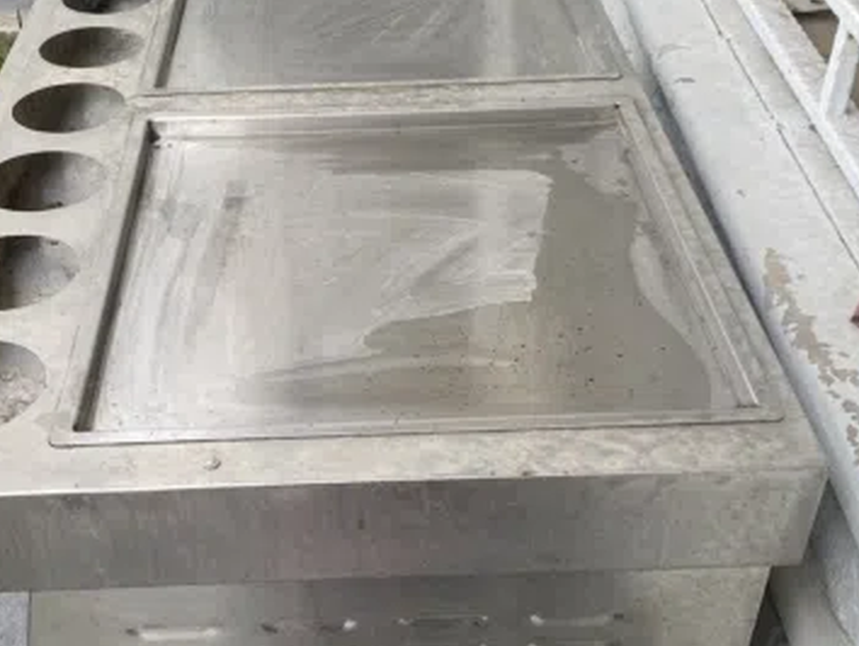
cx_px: 371
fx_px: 1167
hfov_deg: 40.3
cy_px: 384
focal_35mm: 47
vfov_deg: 30.8
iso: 32
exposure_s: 1/215
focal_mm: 4.25
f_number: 1.8
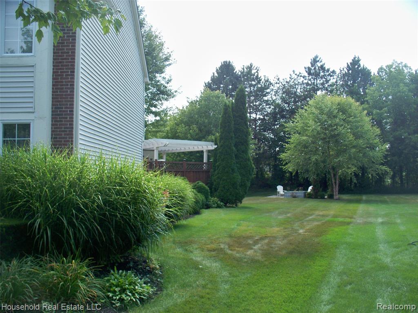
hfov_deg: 52.6
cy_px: 156
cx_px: 209
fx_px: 423
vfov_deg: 40.7
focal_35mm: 35
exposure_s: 1/640
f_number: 2.8
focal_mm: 7.54
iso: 80
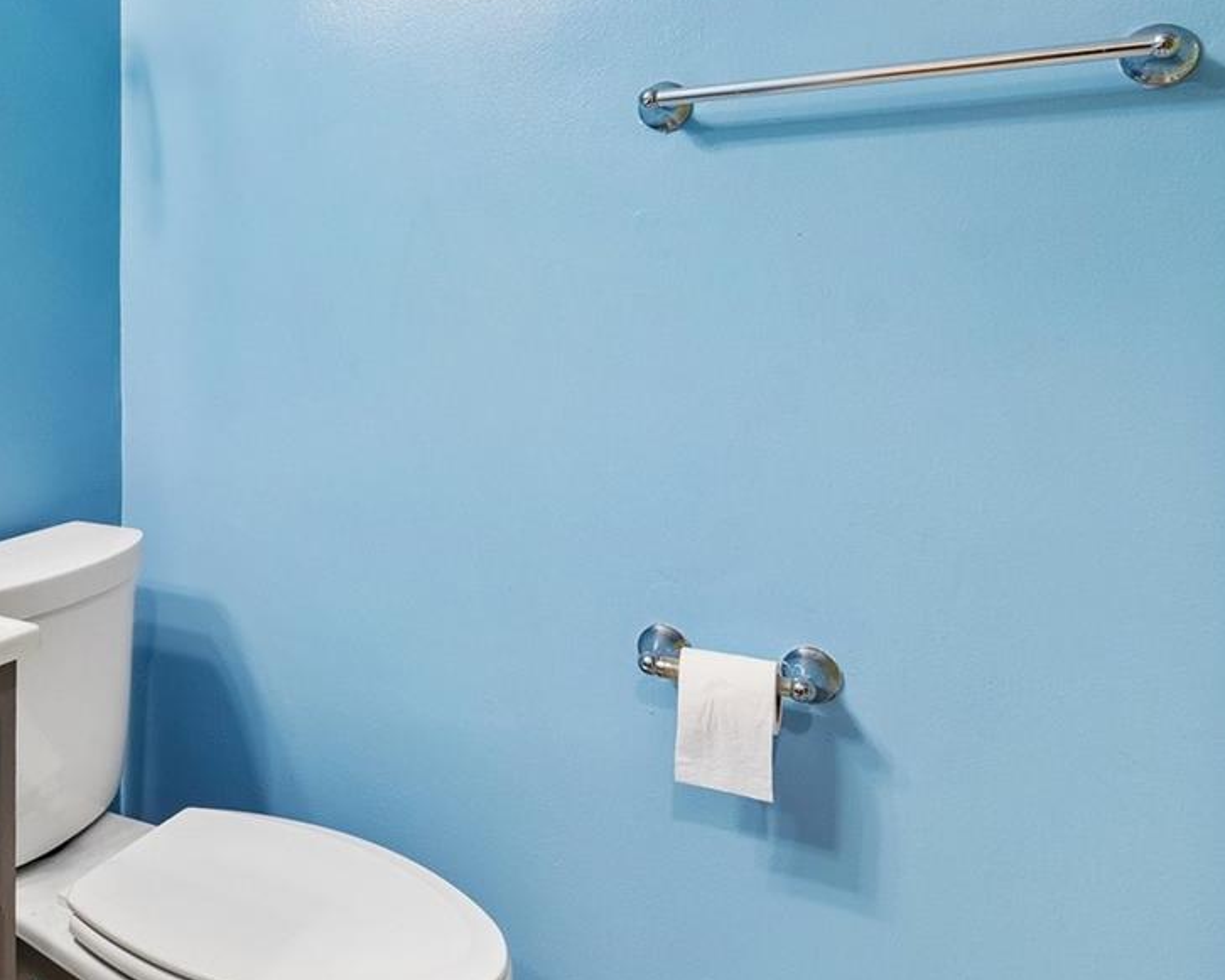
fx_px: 1124
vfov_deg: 46.1
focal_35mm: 31
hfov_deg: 50.9
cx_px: 133
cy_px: 293
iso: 200
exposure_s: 1/6
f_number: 8
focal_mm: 10
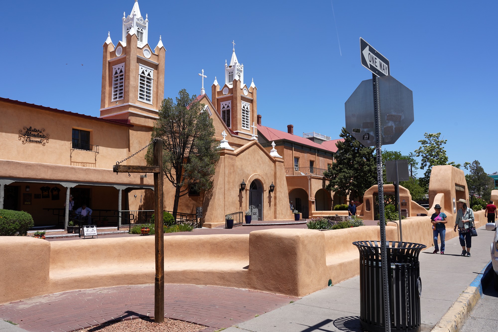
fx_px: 401
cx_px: 249
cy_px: 166
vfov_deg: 45.0
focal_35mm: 29
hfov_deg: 63.7
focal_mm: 29
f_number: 11
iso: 100
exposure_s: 1/160
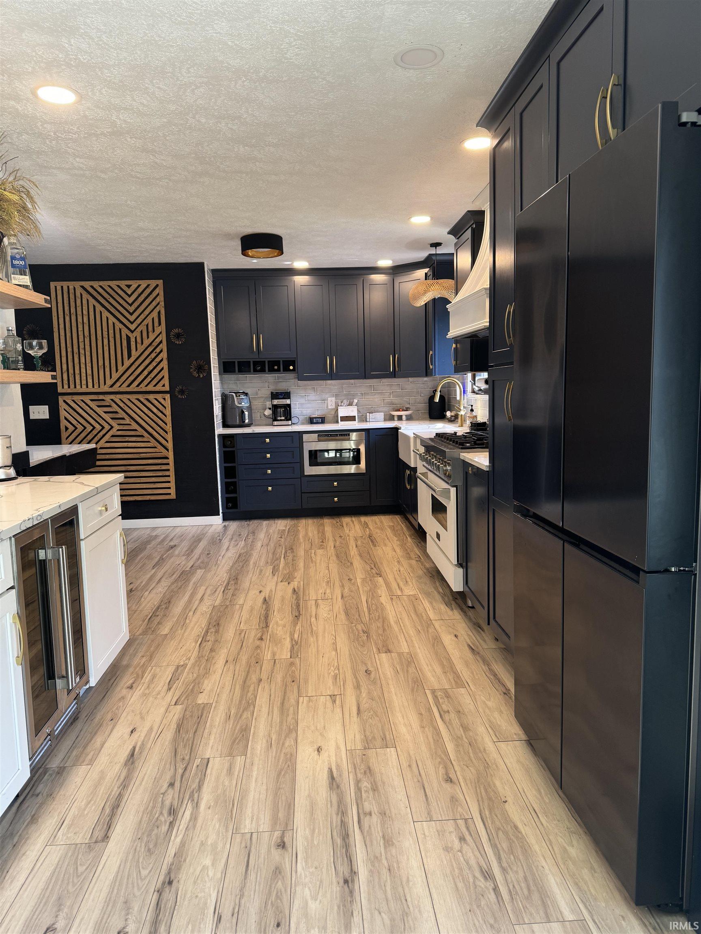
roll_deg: +1.8
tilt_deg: -7.4
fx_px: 648
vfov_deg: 71.6
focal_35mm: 24
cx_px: 350
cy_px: 467
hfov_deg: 56.8
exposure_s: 1/60
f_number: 1.78
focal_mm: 6.76
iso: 125
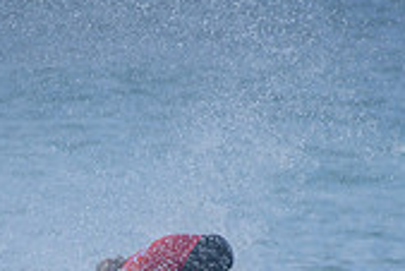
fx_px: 21325
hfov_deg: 1.1
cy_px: 418
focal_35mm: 1894
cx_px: 96
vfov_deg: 0.7
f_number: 5.6
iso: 320
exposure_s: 1/2000
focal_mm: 500
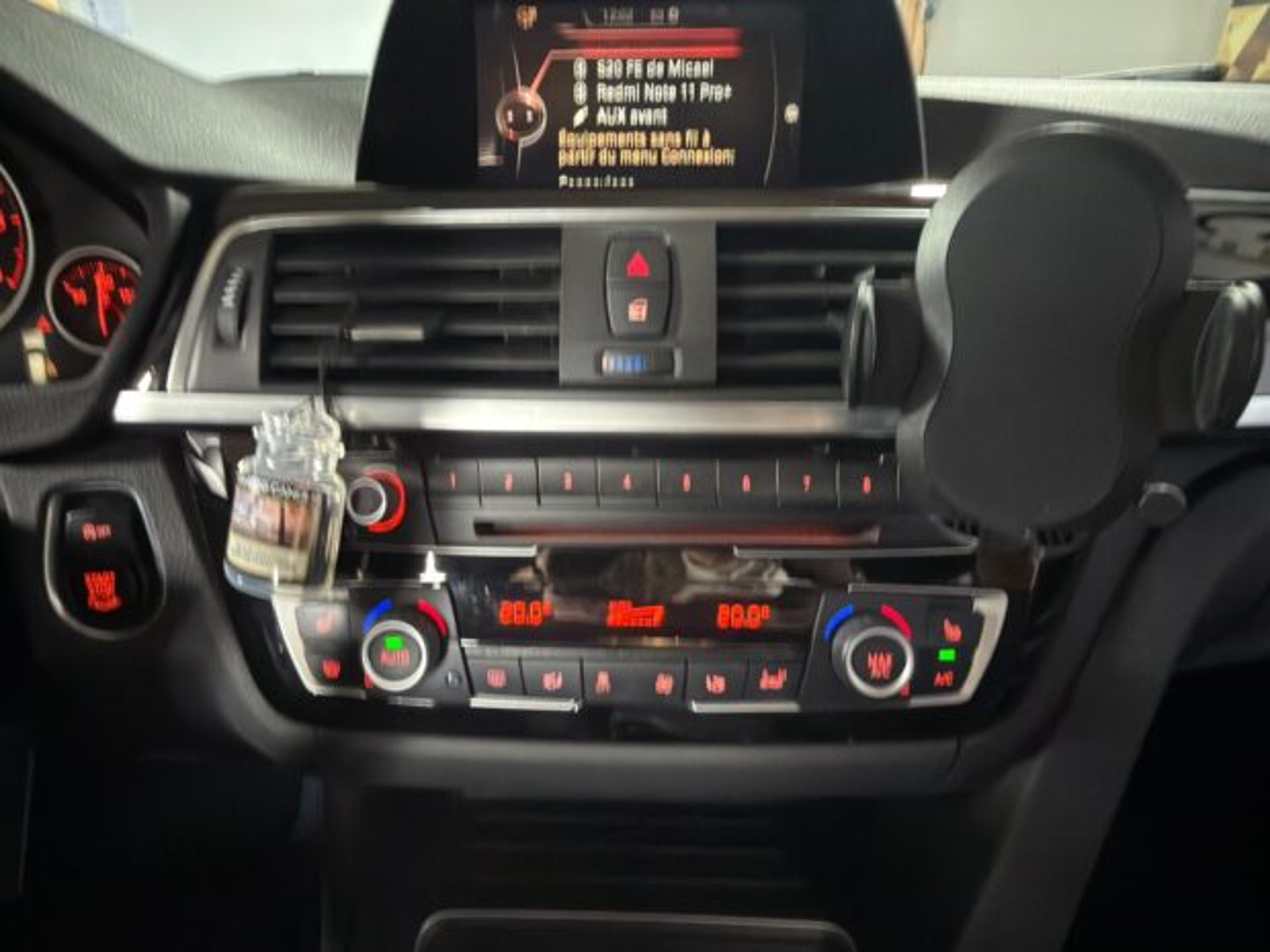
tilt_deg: -25.6
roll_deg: +0.4
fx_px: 734
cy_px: 476
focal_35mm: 20
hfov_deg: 81.7
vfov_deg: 66.0
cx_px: 635
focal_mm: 2.22
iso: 640
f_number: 2.2
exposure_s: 1/17
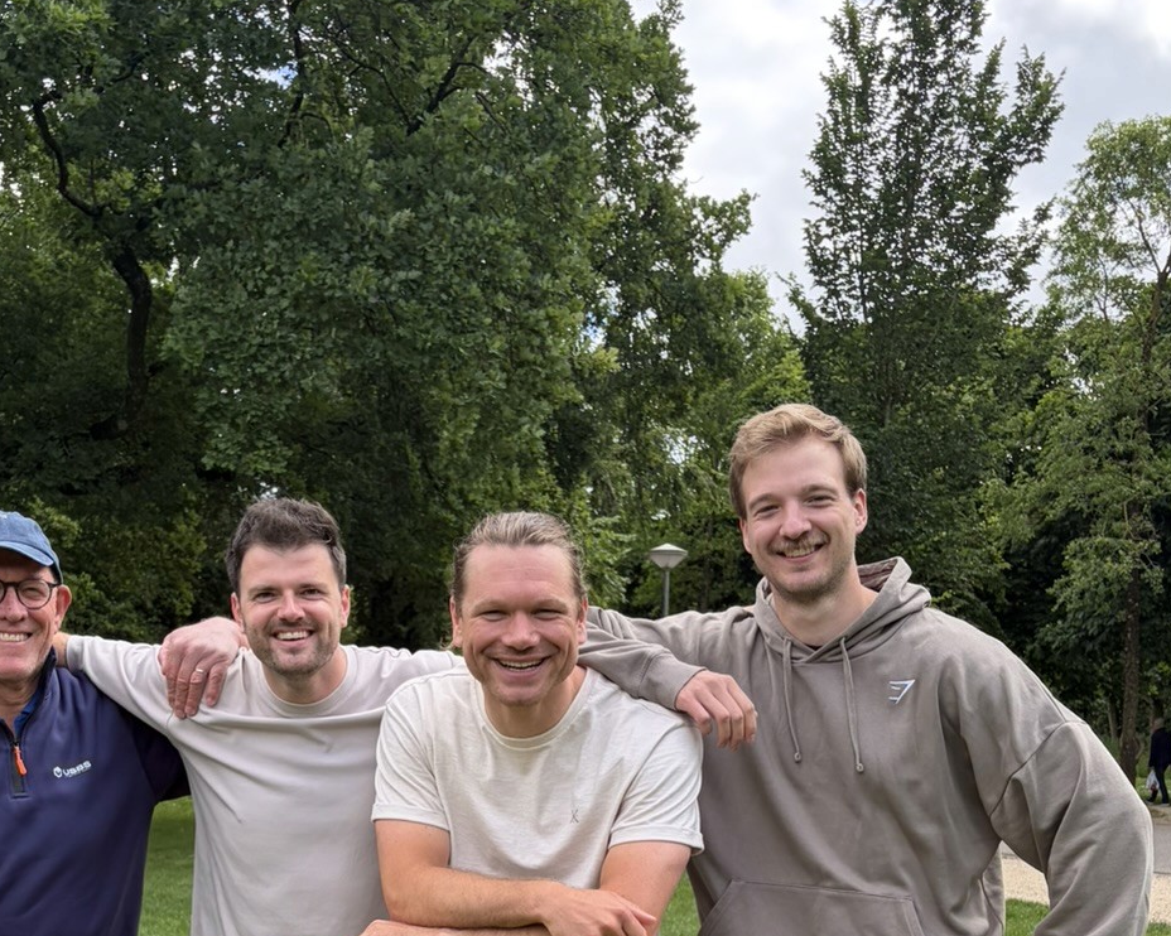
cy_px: 955
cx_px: 459
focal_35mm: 56
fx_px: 1940
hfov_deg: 33.5
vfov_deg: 25.7
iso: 64
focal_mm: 5.96
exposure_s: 1/1081
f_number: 1.6
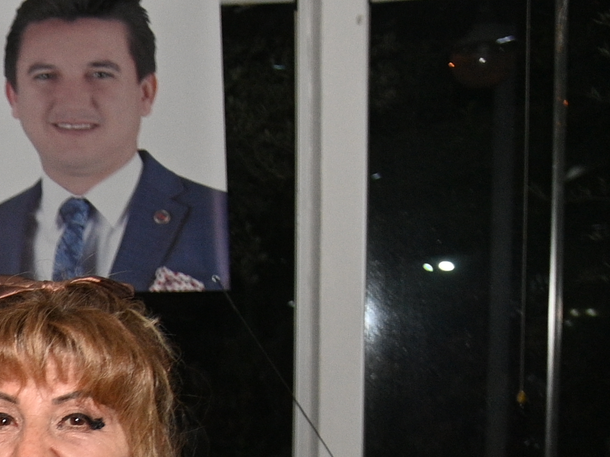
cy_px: 516
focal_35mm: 97
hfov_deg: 16.8
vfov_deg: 14.8
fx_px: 1709
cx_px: -487
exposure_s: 1/320
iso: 1250
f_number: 4
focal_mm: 24
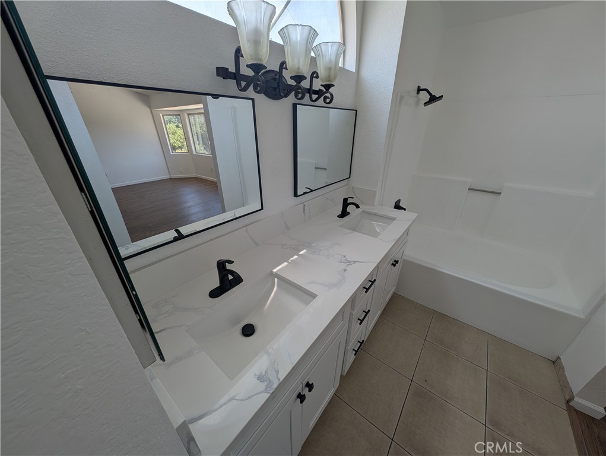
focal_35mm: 12
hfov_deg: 110.5
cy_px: 228
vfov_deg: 94.6
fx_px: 210
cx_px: 303
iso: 45
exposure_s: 1/395
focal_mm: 2.23
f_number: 1.95
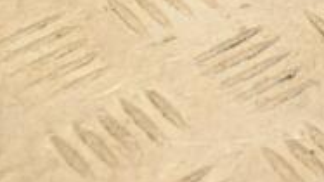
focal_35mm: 332
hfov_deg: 6.4
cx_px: 516
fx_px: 2851
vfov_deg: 3.6
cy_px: -102
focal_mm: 66
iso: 800
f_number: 6.3
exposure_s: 1/200
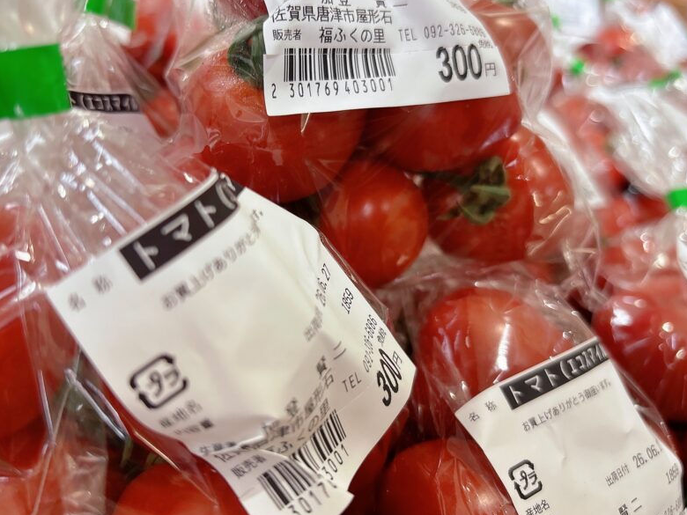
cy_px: 258
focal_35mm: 32
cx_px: 309
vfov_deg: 44.2
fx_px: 635
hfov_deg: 56.7
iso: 100
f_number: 1.6
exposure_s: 1/60
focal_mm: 5.96
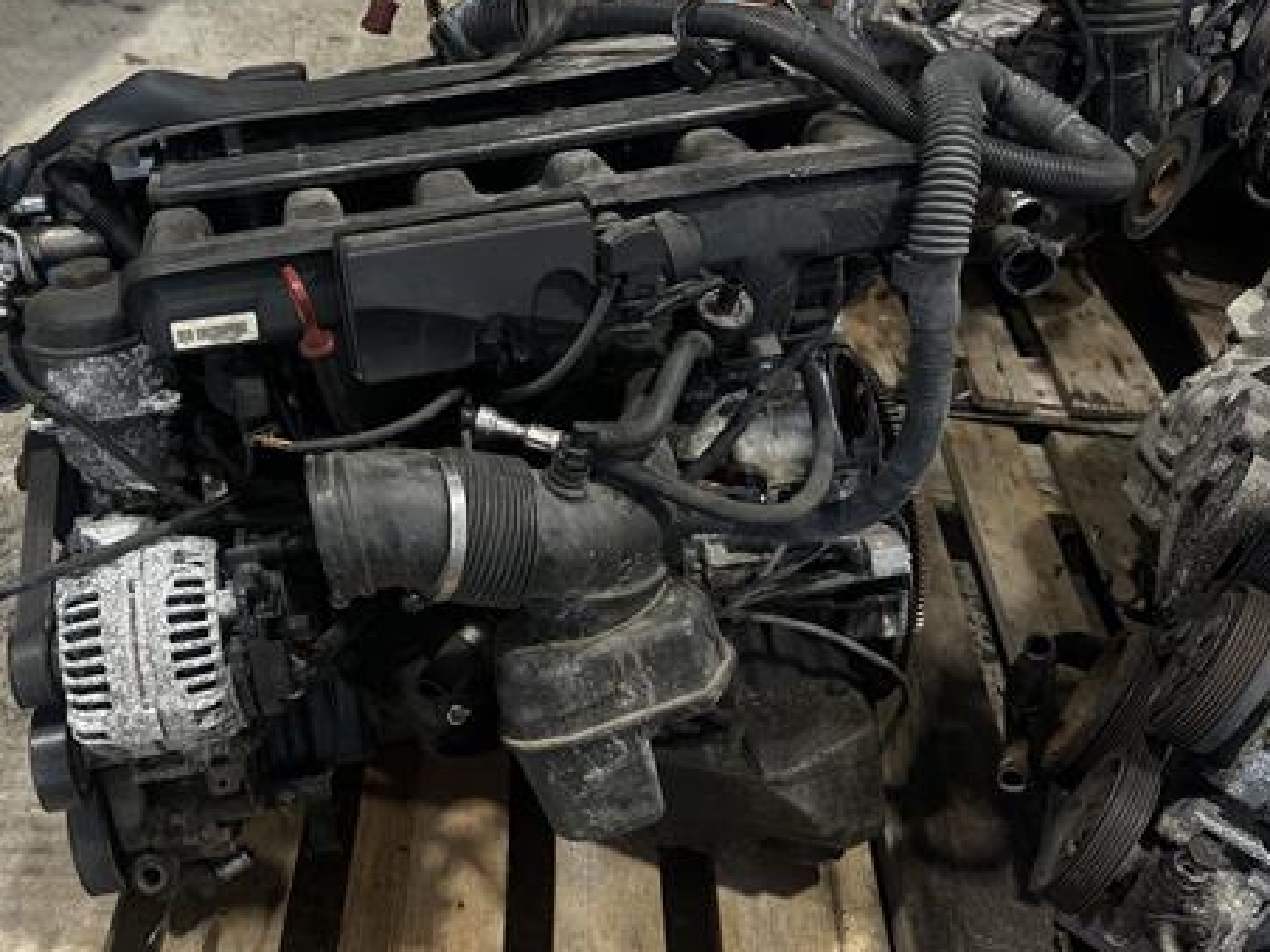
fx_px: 1247
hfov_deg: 53.0
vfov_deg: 41.8
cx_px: 430
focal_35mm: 34
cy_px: 458
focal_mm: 6.86
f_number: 1.78
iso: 100
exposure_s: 1/100
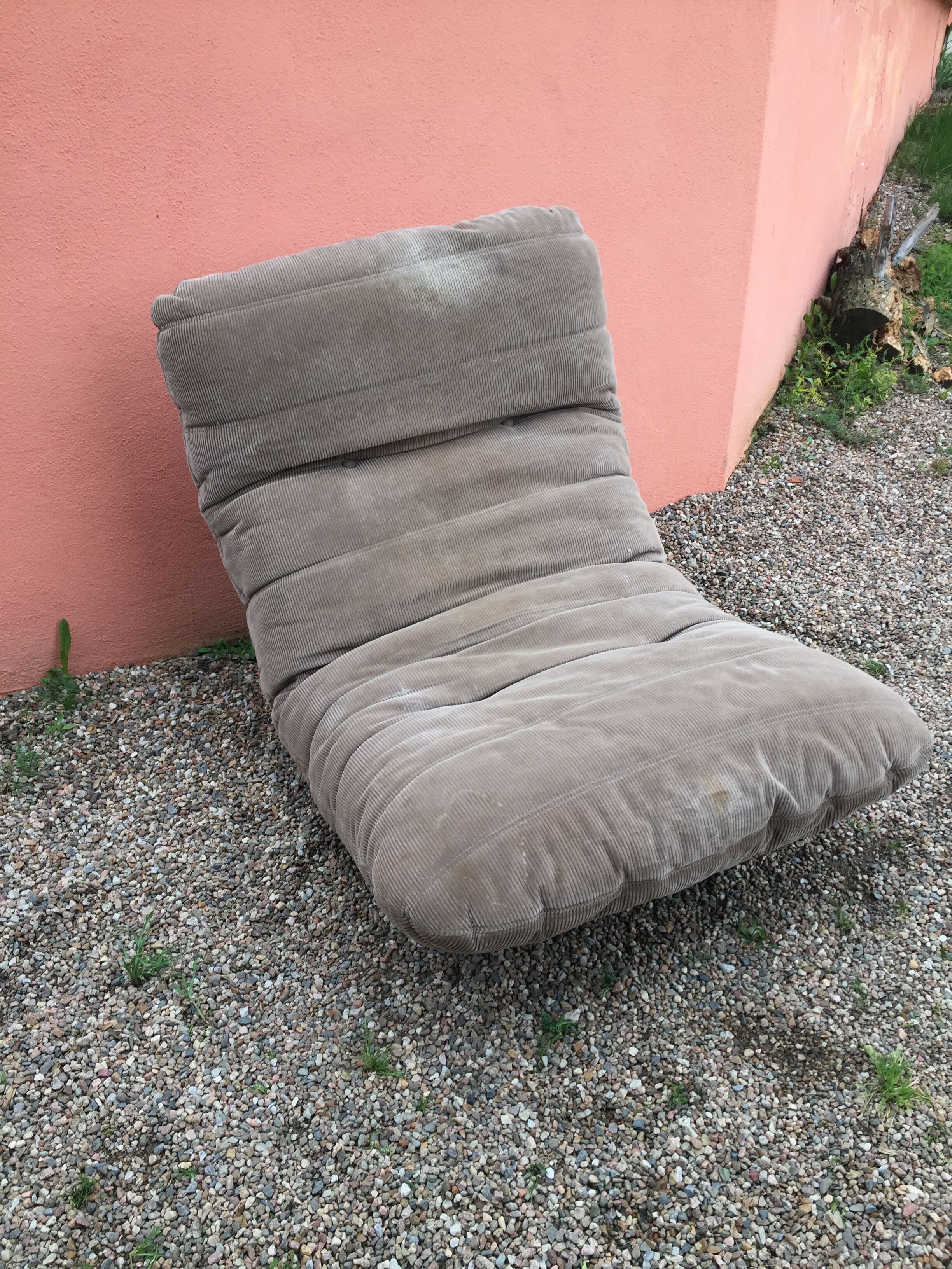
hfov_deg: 48.2
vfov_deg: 61.7
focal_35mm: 29
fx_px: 1063
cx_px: 476
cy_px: 634
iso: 32
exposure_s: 1/403
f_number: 2.2
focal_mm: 4.15
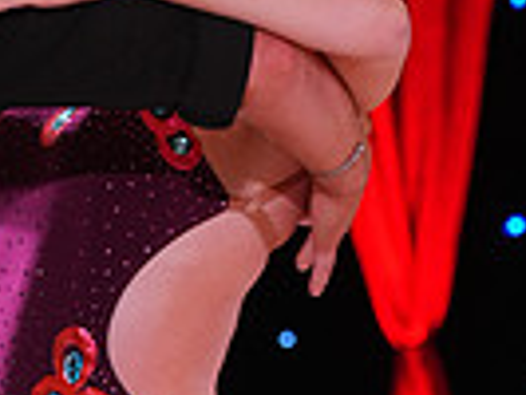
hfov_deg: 3.5
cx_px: 85
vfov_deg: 2.6
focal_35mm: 566
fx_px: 8608
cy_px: 620
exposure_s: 1/100
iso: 1250
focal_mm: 135
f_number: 5
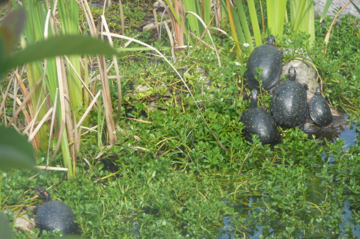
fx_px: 2379
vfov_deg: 5.8
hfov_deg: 8.7
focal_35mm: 238
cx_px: 180
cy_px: 120
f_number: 4.9
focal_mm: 39.1
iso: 100
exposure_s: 1/125
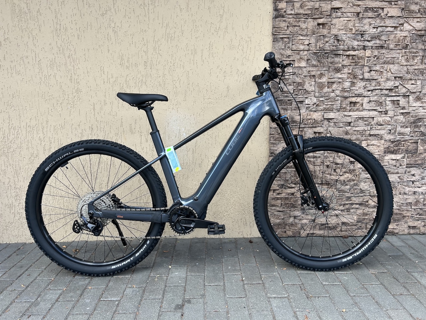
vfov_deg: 53.1
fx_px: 320
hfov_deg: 67.3
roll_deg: +0.8
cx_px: 213
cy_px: 160
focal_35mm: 26
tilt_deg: -9.2
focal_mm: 5.7
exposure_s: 1/733
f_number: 1.5
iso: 50
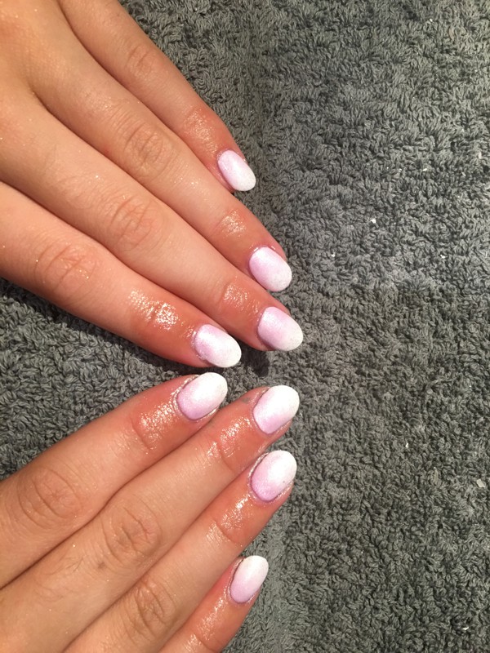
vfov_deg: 61.7
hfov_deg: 48.2
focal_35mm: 29
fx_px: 547
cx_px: 245
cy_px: 326
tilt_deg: -85.8
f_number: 2.2
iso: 50
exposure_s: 1/33
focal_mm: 4.15
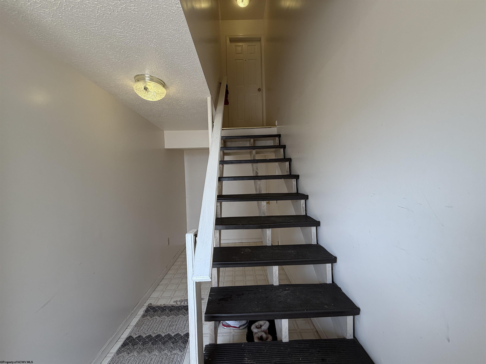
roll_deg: +2.1
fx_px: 197
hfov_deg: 102.1
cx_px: 243
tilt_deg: +0.4
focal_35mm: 14
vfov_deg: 85.7
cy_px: 182
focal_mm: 2.22
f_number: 2.2
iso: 125
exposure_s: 1/120
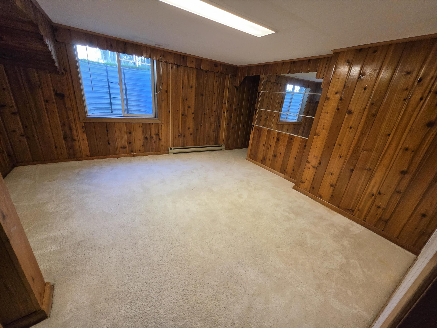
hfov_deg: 106.2
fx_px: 164
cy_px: 164
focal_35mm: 13
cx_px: 218
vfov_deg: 89.9
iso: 250
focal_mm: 2.2
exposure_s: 1/120
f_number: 1.9
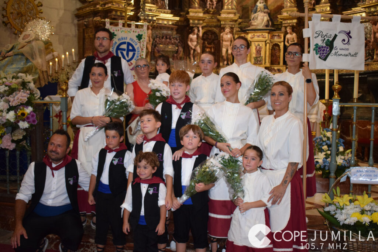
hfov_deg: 47.9
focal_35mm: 40
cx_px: 189
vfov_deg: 33.0
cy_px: 126
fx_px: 425
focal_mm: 27
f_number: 4
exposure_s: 1/60
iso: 2000
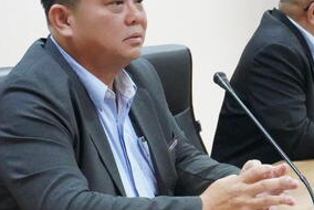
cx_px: 307
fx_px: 1031
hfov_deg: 17.0
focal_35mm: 118
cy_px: 79
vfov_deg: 11.6
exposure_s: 1/200
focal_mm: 35
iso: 20000
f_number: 7.1
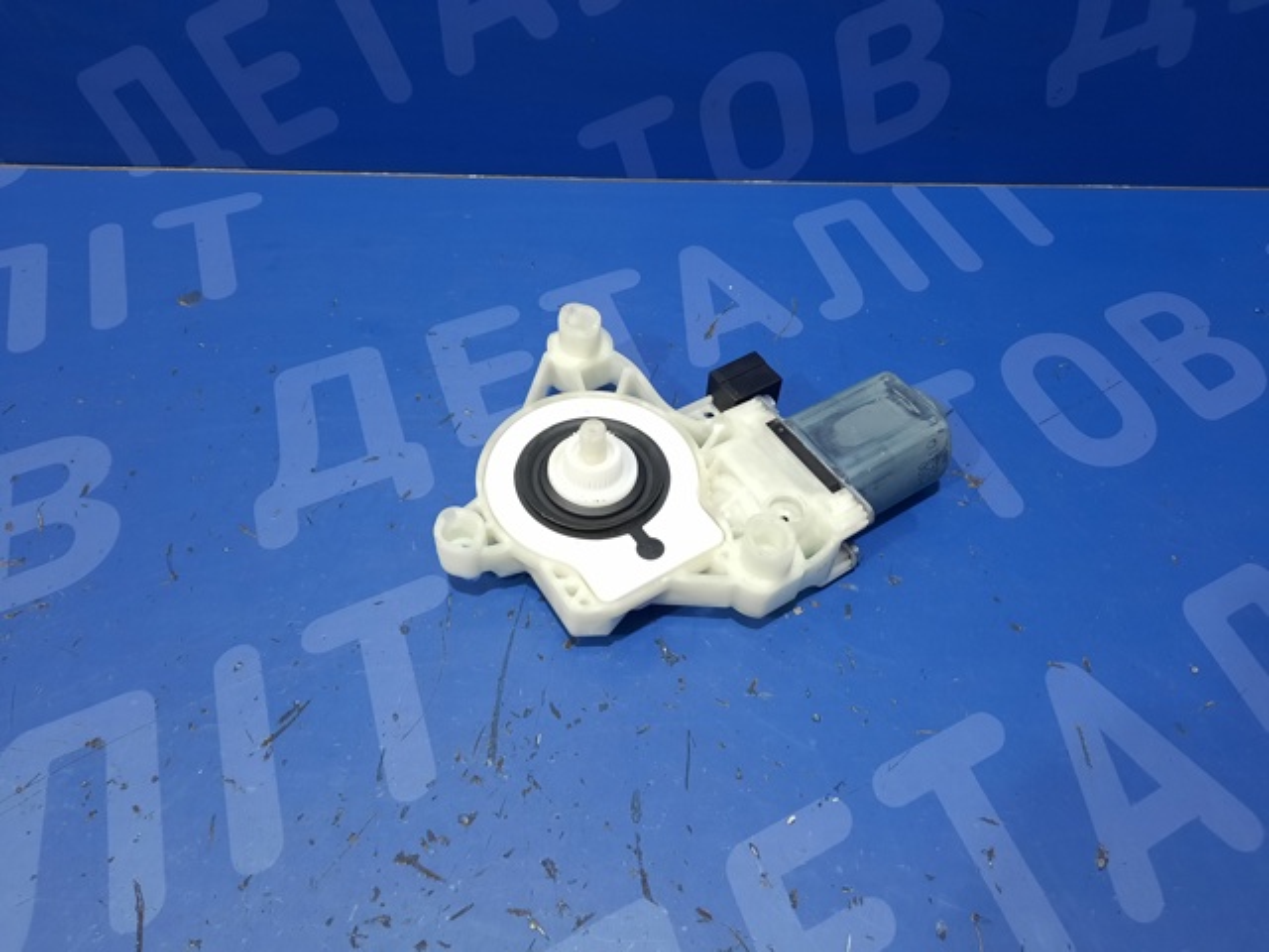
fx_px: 916
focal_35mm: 25
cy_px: 476
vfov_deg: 54.9
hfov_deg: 69.4
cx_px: 634
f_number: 2
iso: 250
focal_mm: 4.6
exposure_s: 1/40
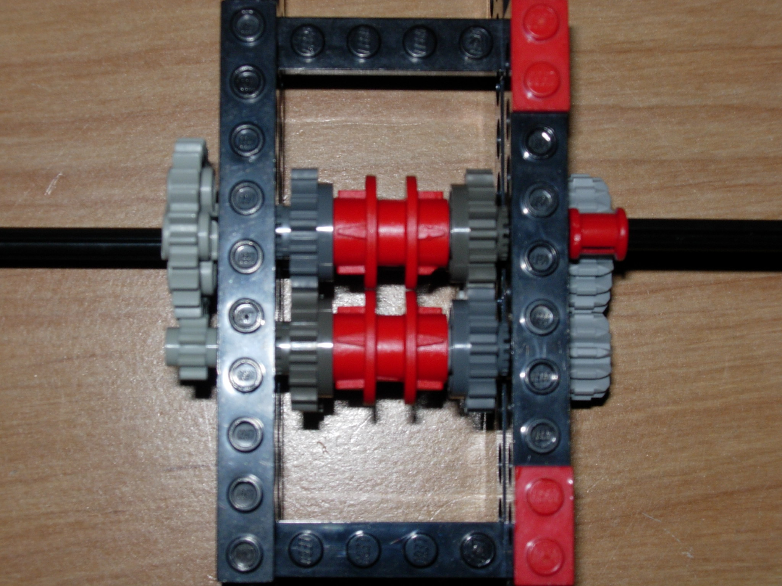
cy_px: 293
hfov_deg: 23.8
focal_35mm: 82
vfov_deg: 18.0
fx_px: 1852
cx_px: 391
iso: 79
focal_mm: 17
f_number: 6.8
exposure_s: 1/64
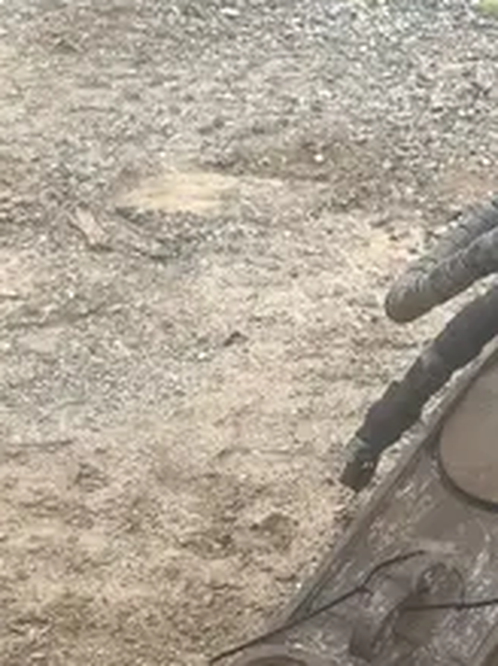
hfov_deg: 17.0
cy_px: 750
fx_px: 1670
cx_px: 234
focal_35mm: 87
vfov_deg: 21.3
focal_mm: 5.1
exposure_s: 1/1580
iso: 50
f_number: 1.6
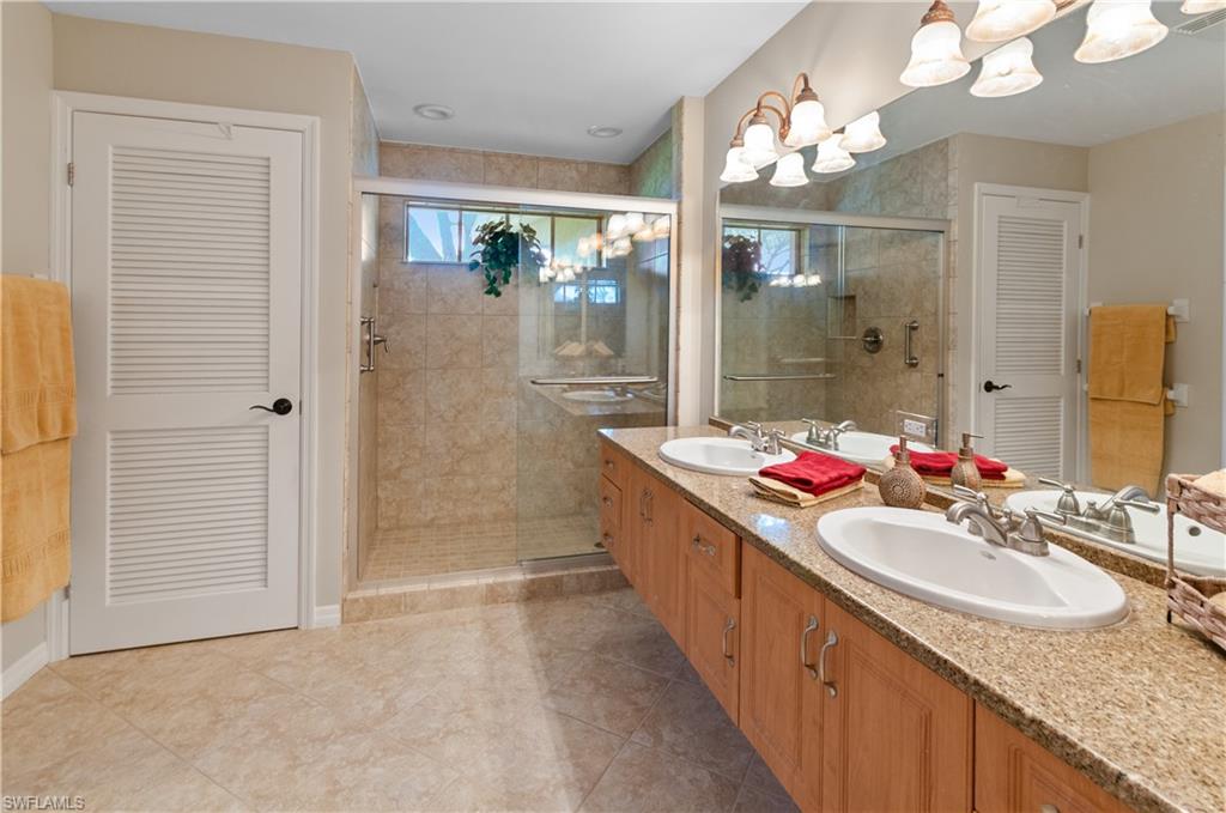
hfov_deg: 100.5
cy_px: 406
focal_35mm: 15
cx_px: 613
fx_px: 510
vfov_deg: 77.1
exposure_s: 1/3
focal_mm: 10
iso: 200
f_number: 8
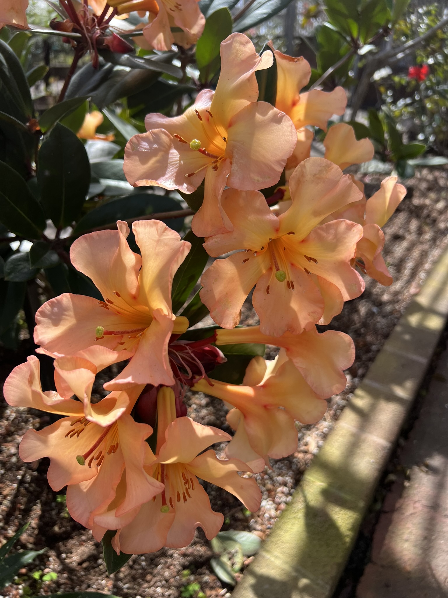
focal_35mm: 26
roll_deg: -0.9
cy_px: 299
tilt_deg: -29.2
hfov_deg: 53.1
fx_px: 449
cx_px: 224
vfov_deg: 67.3
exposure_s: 1/965
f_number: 1.5
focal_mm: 5.7
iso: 50
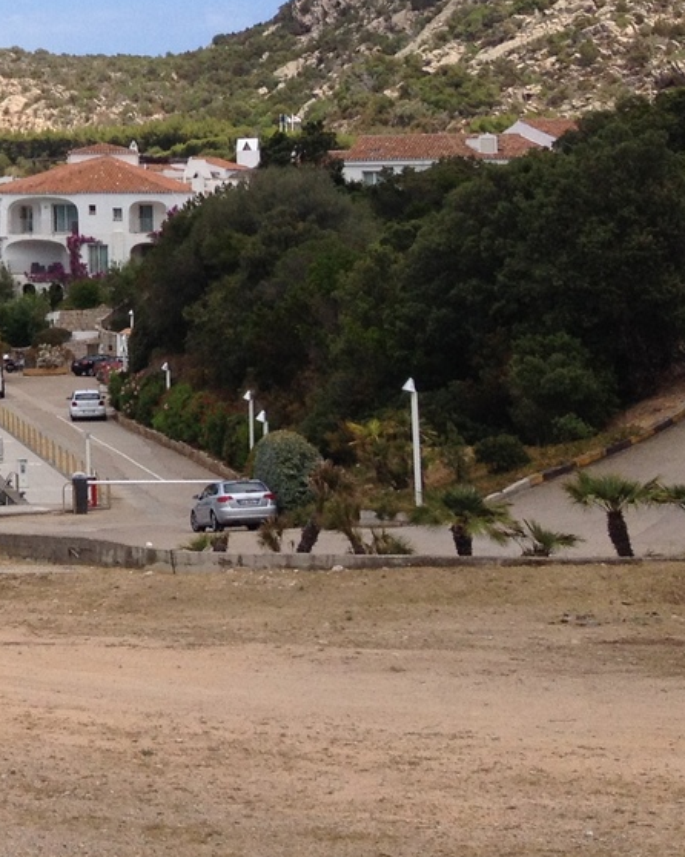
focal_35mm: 98
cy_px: 54
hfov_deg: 14.2
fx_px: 2485
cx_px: -484
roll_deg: -0.1
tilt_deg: +2.9
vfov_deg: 19.2
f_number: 2.4
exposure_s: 1/1672
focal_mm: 4.28
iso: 50
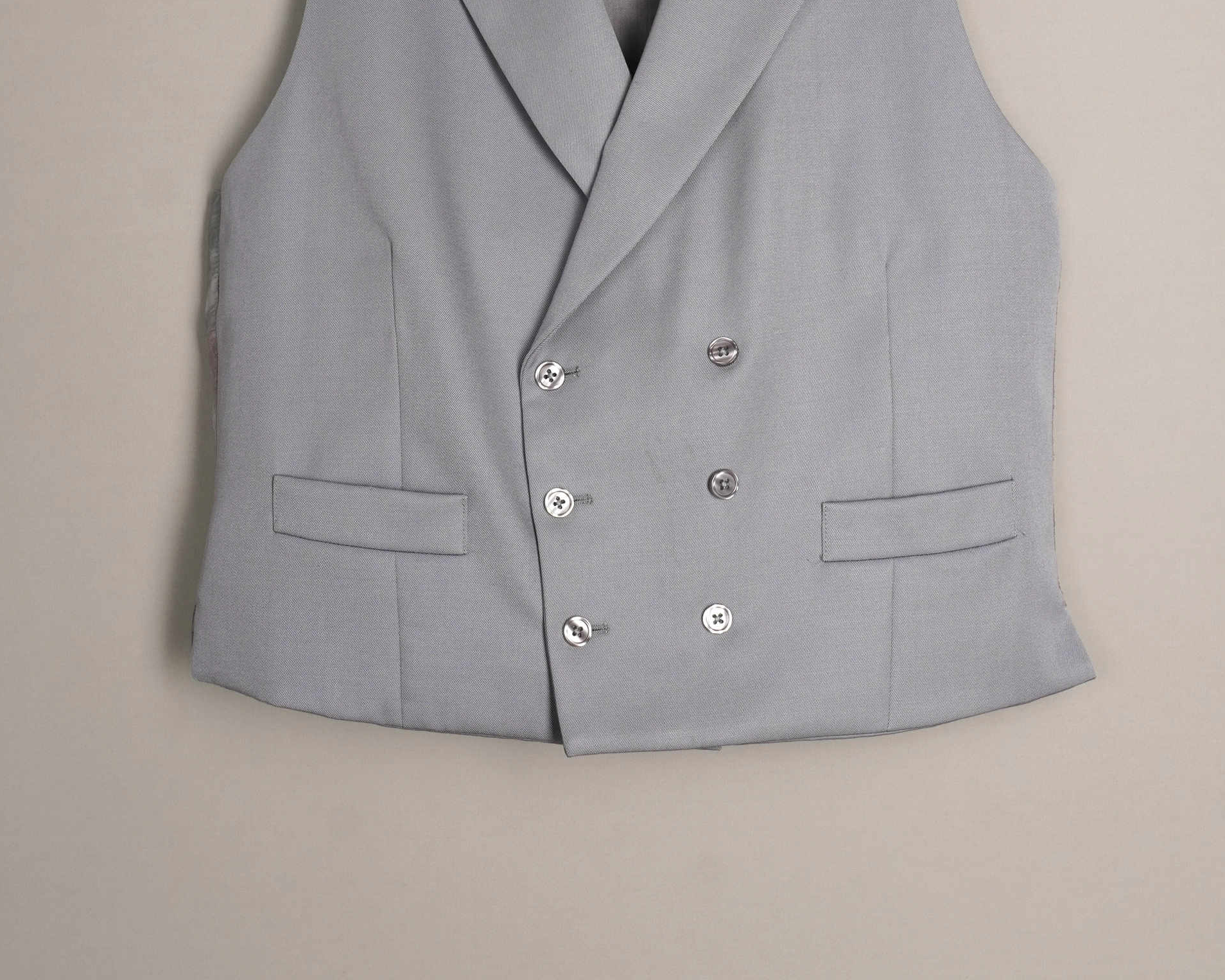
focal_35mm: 68
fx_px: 2465
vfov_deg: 22.3
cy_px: 235
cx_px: 610
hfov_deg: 27.9
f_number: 8
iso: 400
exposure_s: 1/40
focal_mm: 32
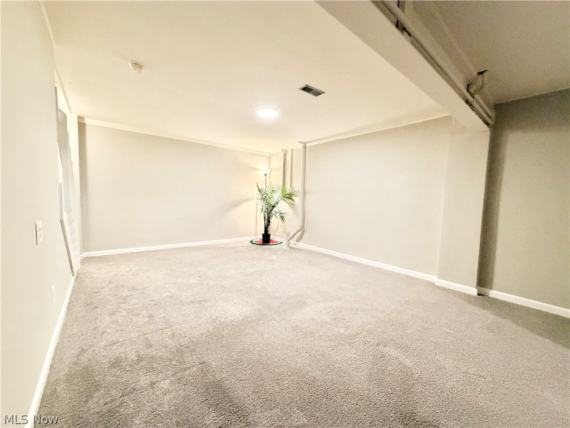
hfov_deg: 102.1
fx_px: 231
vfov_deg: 85.7
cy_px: 214
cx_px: 285
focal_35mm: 14
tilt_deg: -4.0
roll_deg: -1.6
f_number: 2.2
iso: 500
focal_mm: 2.22
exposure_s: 1/60
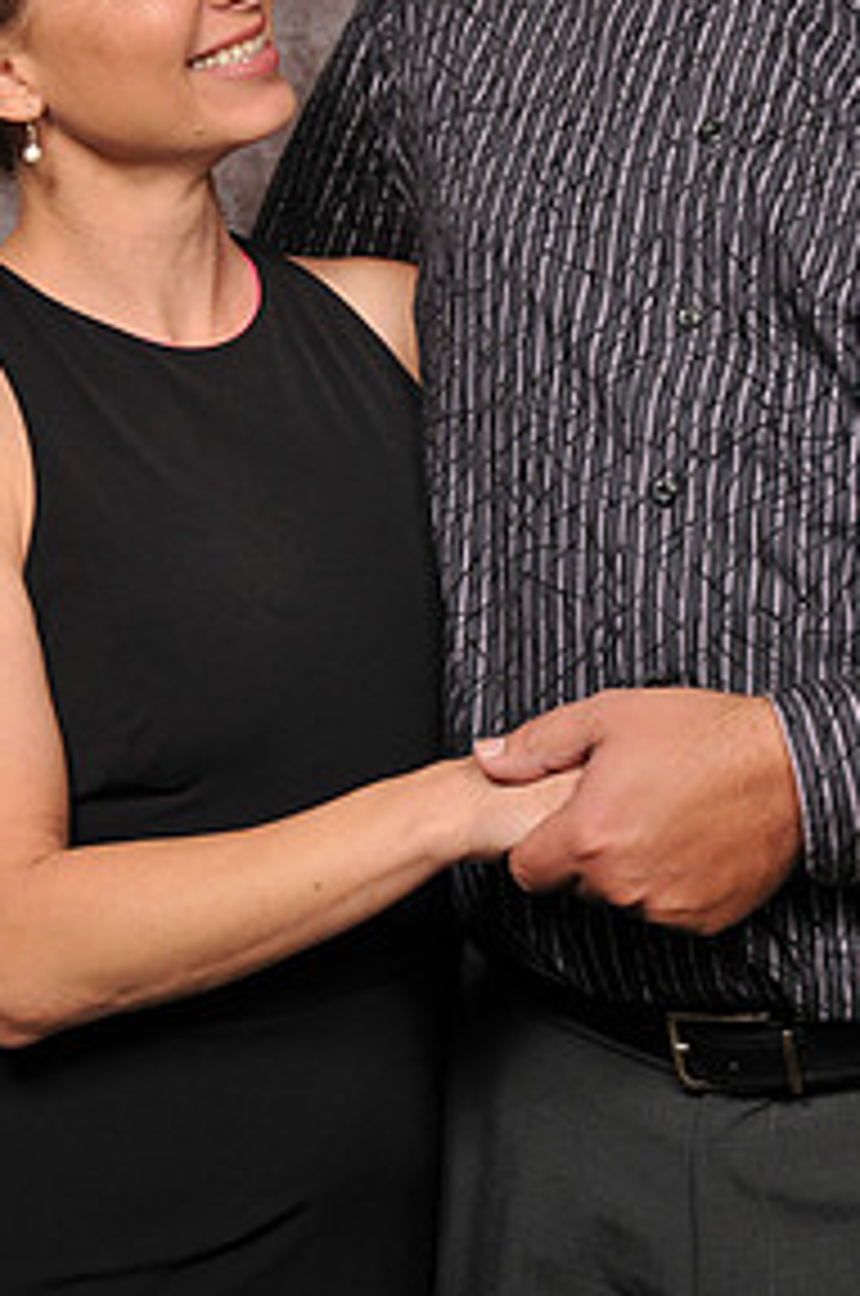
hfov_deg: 10.8
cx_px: 534
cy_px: 202
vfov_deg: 16.0
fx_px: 4567
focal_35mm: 127
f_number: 5.6
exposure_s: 1/60
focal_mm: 42
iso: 200
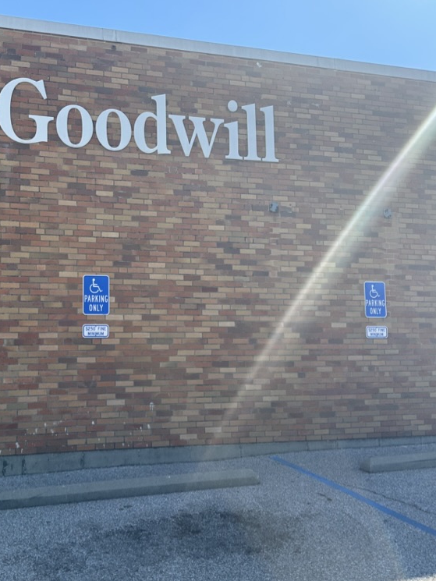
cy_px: 287
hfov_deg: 42.3
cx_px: 140
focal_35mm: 33
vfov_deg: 55.3
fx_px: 554
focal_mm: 6.86
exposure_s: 1/2203
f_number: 1.78
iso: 80
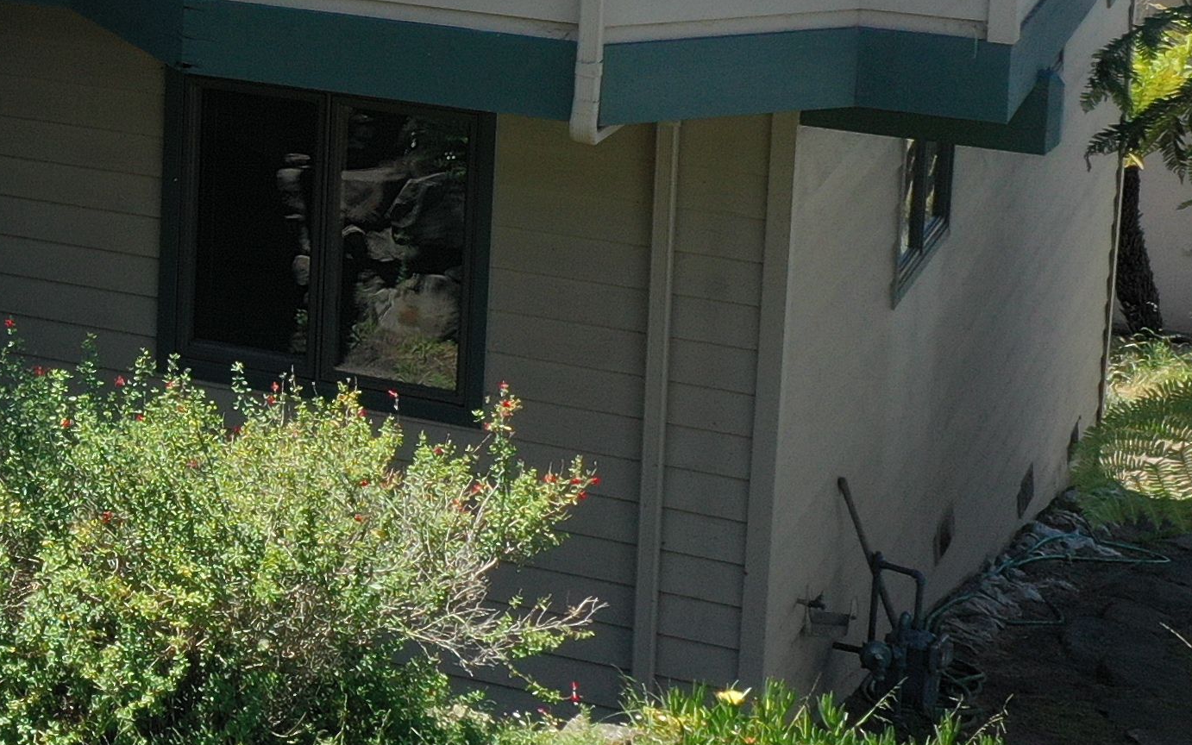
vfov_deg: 11.3
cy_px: -170
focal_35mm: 113
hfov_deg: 16.9
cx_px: -535
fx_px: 3671
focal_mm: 10.26
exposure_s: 1/320
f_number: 5
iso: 100
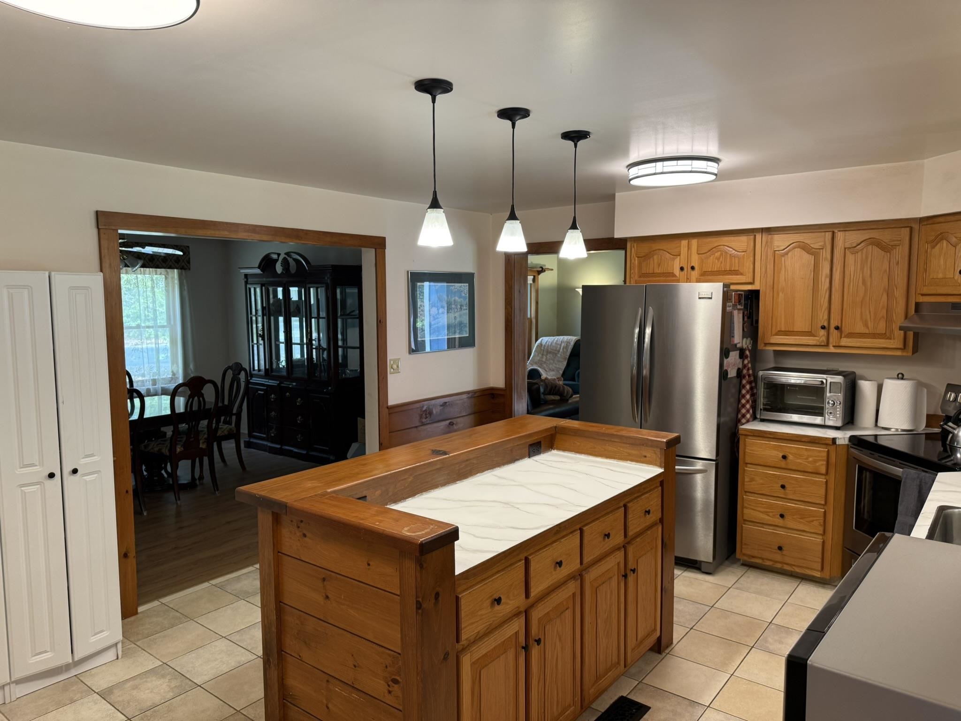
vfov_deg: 56.8
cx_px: 480
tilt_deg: -5.0
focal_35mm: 24
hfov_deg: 71.6
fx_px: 666
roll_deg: +0.1
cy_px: 360
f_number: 1.78
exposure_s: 1/120
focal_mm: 6.76
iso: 160
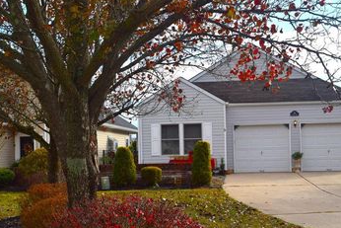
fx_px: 493
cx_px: 171
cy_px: 142
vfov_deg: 25.9
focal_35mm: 52
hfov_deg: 38.2
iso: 100
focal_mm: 24
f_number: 7.1
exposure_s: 1/200
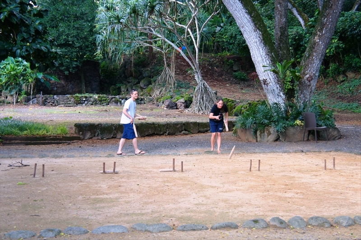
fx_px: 616
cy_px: 120
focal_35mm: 62
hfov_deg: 32.7
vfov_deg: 22.0
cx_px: 180
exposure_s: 1/160
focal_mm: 41
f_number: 4.5
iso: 800
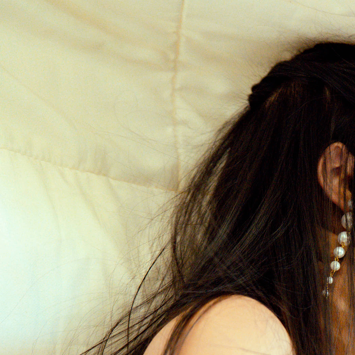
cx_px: 538
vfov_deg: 10.9
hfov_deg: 10.6
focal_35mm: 159
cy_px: 379
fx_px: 1845
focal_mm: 56
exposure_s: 1/640
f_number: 2.2
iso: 1600
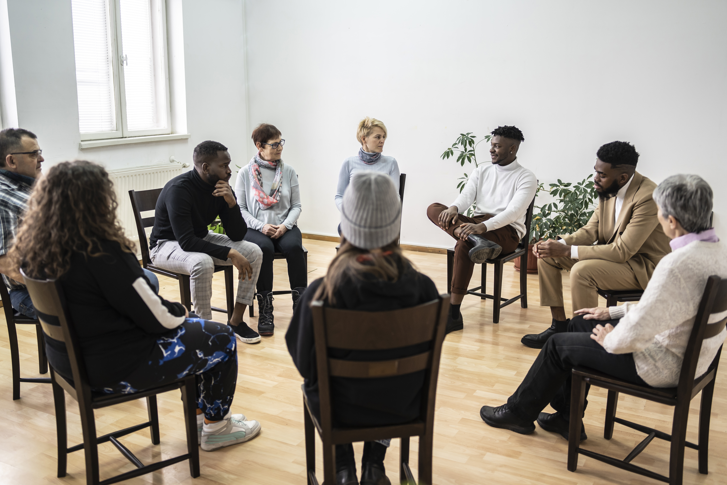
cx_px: 364
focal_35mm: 35
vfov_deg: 37.9
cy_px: 242
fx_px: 707
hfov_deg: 54.4
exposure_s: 1/250
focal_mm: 35
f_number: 2
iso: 640
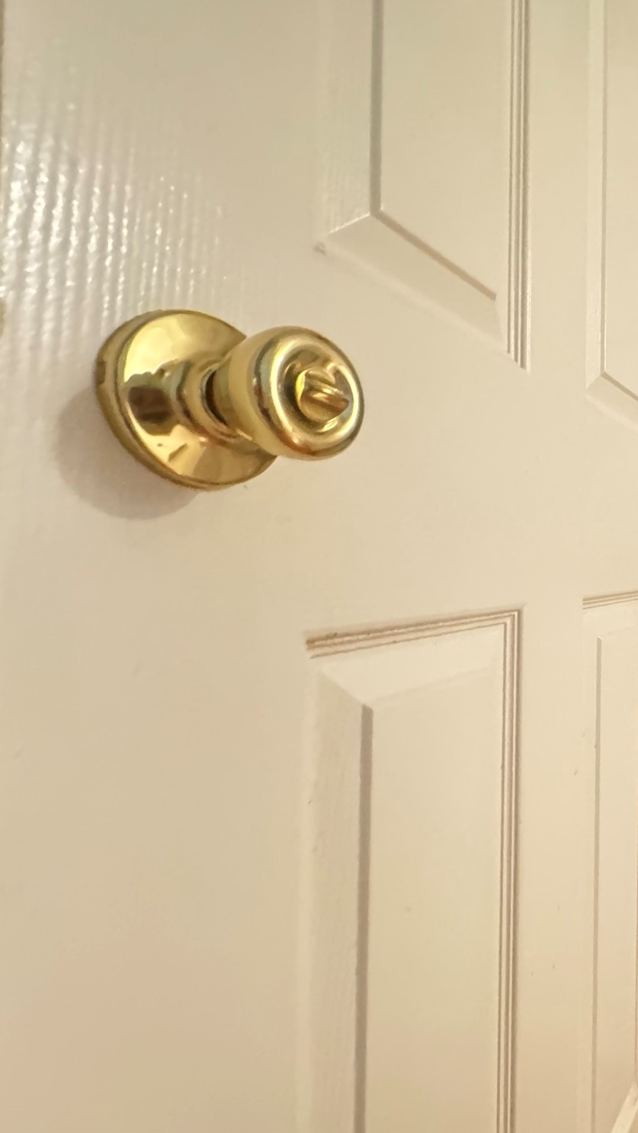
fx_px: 631
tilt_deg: +1.2
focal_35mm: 21
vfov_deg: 83.8
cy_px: 550
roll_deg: -1.4
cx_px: 702
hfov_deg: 42.2
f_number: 2.2
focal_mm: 2.22
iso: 1600
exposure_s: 1/30
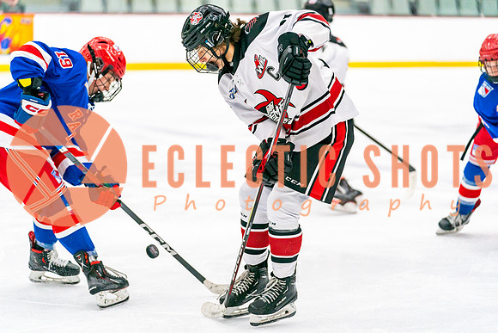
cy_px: 166
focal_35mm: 122
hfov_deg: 16.8
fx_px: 1688
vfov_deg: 11.2
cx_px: 249
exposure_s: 1/1250
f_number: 2.8
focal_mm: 122
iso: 3200
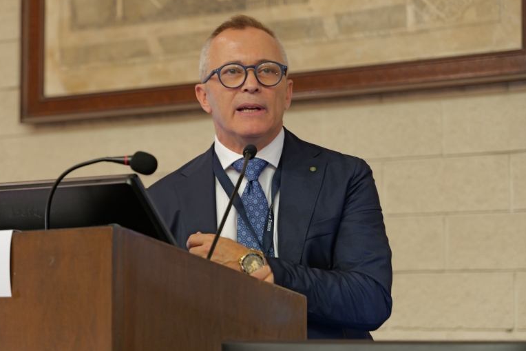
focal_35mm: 116
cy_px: 220
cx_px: 179
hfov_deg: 17.6
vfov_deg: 11.8
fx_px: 1694
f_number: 4
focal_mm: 86
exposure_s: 1/30
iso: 2500
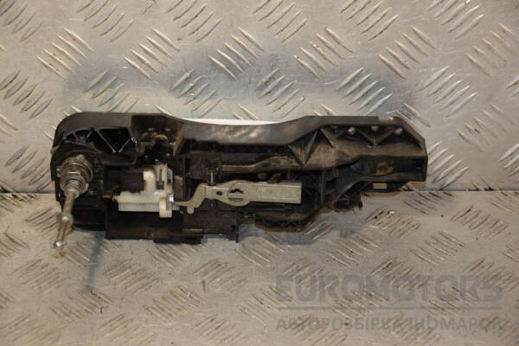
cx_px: 260
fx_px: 1427
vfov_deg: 13.8
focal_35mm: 99
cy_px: 173
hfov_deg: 20.6
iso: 800
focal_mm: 66
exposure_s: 1/200
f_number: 5.3
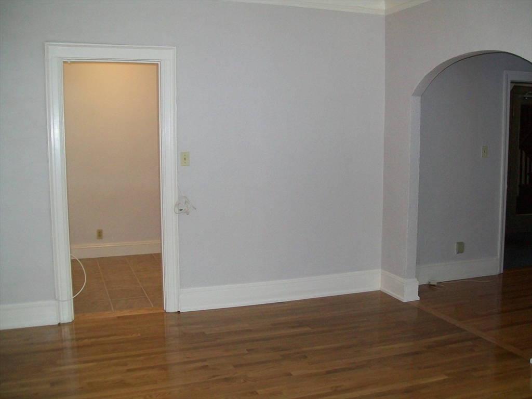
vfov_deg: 39.7
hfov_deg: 51.4
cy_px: 200
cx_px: 266
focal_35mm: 36
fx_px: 553
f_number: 2.7
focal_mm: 6
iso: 160
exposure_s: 1/60
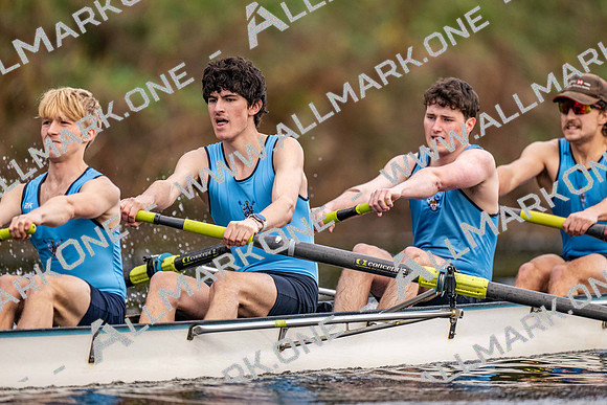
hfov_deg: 3.4
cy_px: 202
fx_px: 10119
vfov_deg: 2.3
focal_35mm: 600
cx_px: 304
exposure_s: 1/2500
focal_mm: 600
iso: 1600
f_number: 4
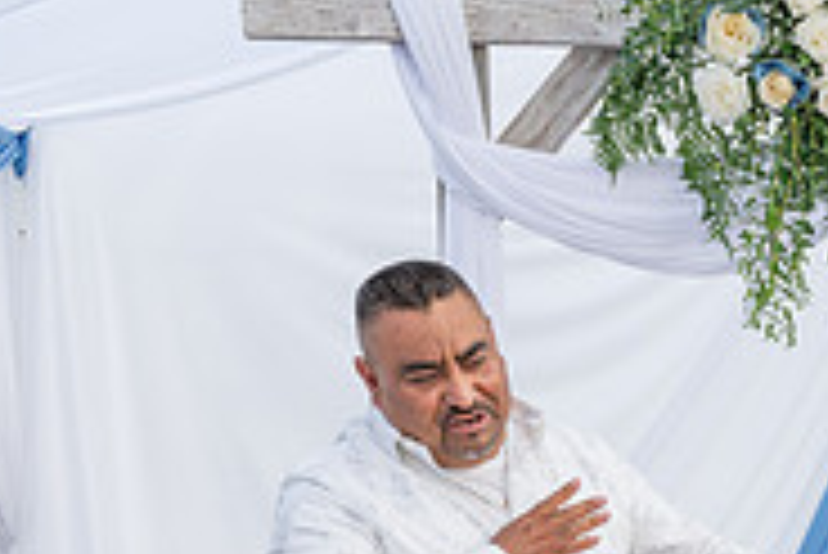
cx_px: 1022
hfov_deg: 21.9
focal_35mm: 85
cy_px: 759
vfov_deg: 15.2
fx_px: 1956
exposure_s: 1/125
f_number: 8
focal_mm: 27
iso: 200
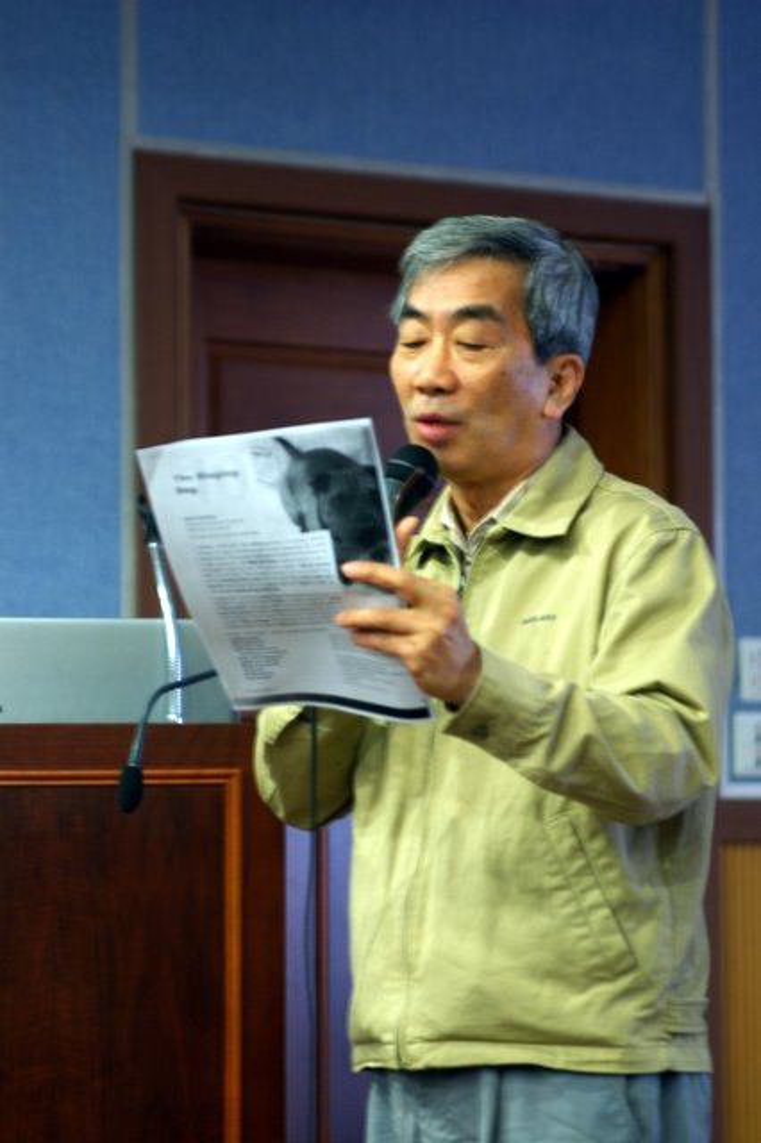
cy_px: 572
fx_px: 3571
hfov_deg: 12.2
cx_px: 380
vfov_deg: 18.2
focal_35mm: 112
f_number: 2.8
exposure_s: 1/4
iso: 200
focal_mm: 75
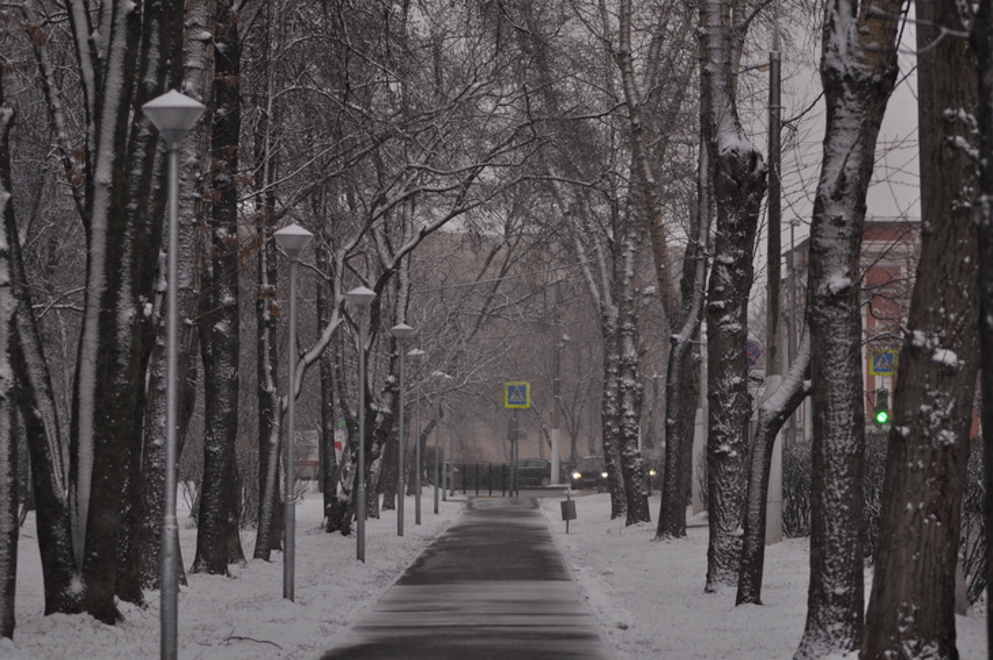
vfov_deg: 9.1
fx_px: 4133
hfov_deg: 13.7
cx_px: 496
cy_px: 330
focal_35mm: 150
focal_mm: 100
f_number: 3.2
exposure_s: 1/160
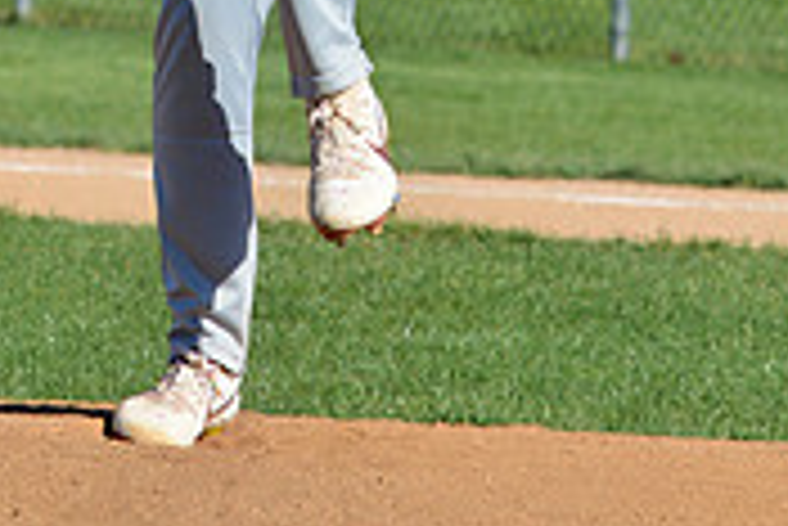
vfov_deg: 1.2
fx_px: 25258
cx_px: 263
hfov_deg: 1.8
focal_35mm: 1153
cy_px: -463
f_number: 11
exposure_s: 1/640
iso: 400
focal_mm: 300
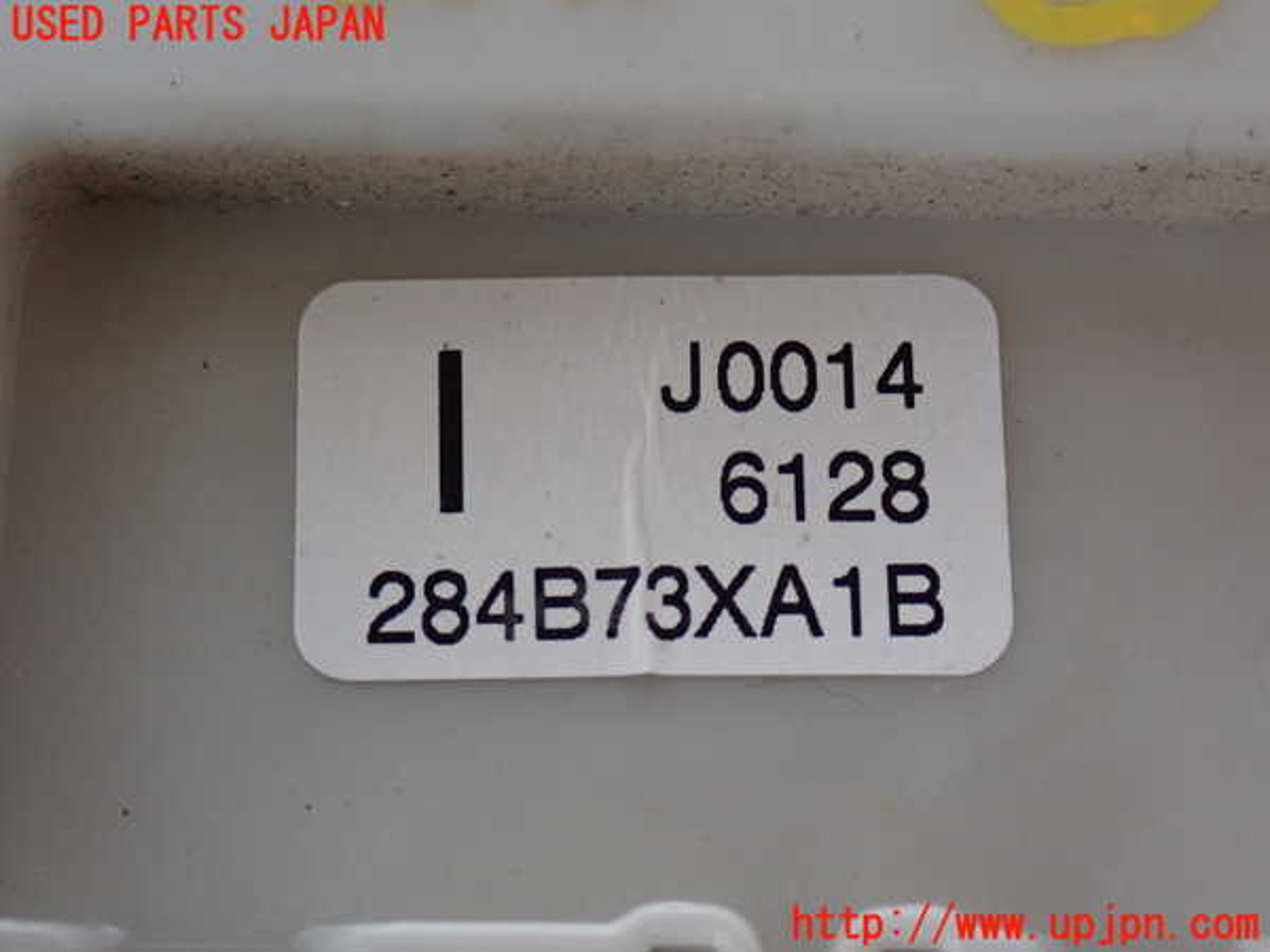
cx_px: 635
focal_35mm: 67
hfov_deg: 29.0
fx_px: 2458
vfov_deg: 21.9
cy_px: 476
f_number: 3.8
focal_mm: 11.88
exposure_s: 1/60
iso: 640
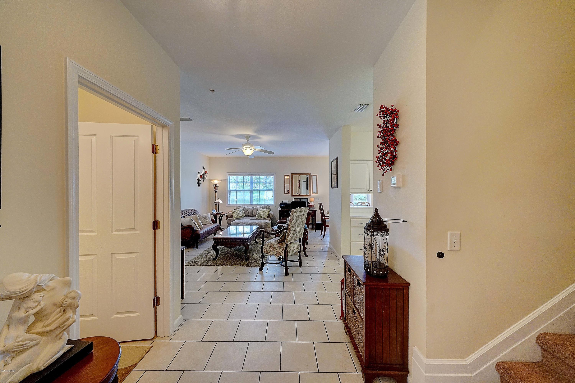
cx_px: 288
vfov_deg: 90.0
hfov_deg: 112.6
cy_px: 192
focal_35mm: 12
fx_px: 192
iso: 2000
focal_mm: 12
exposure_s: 1/60
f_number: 8
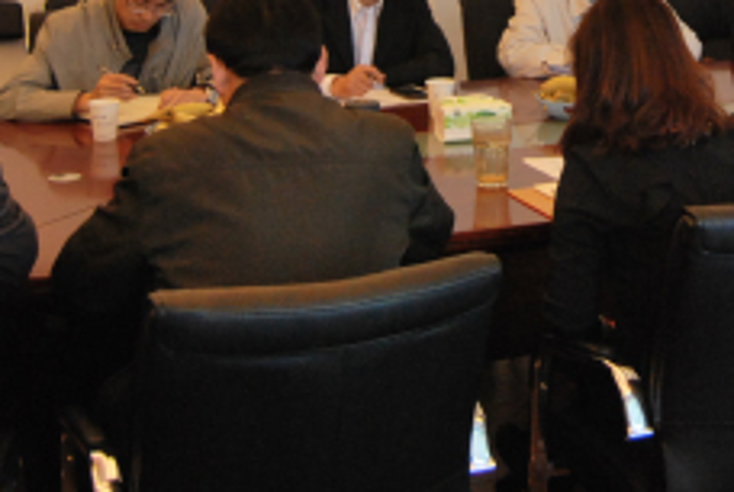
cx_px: 615
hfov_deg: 27.7
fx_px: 1450
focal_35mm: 71
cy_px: -145
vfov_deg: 18.0
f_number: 3.5
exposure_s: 1/200
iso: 800
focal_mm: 18
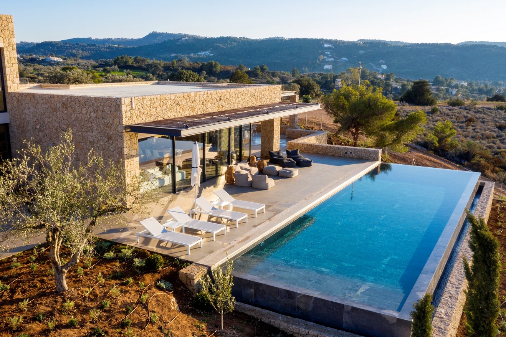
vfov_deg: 38.8
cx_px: 241
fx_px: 478
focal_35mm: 34
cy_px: 189
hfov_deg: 55.8
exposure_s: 1/60
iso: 100
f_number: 10
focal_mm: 10.26
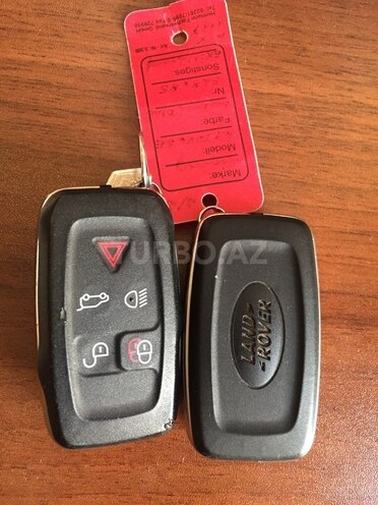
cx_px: 189
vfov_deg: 61.7
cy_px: 252
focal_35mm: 29
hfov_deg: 48.2
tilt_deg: -83.6
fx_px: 422
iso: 200
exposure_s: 1/33
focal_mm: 4.15
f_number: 2.2
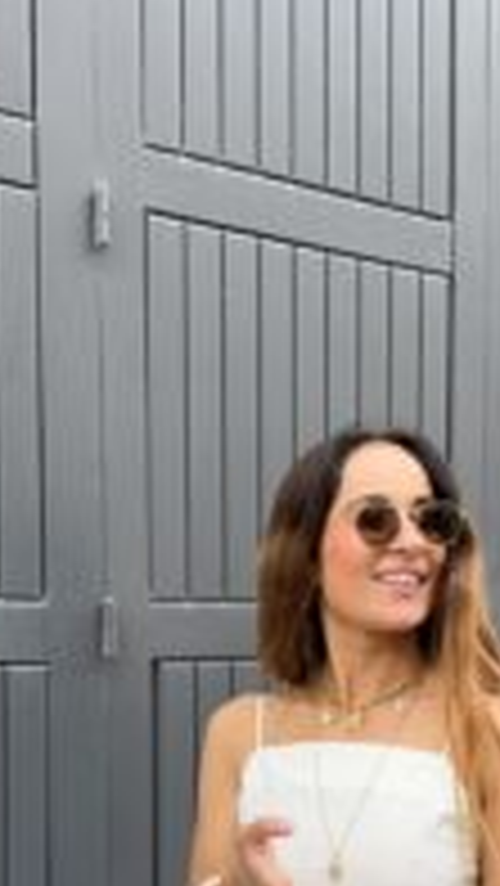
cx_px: 320
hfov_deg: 22.6
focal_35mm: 53
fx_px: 1248
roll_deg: -2.5
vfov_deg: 37.7
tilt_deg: -0.5
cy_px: 715
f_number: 1.78
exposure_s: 1/376
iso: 80
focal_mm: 6.86
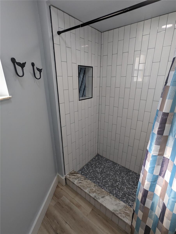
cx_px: 88
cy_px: 117
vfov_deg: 94.4
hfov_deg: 78.2
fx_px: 108
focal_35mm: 16
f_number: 2.2
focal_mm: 2.35
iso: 53
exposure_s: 1/120
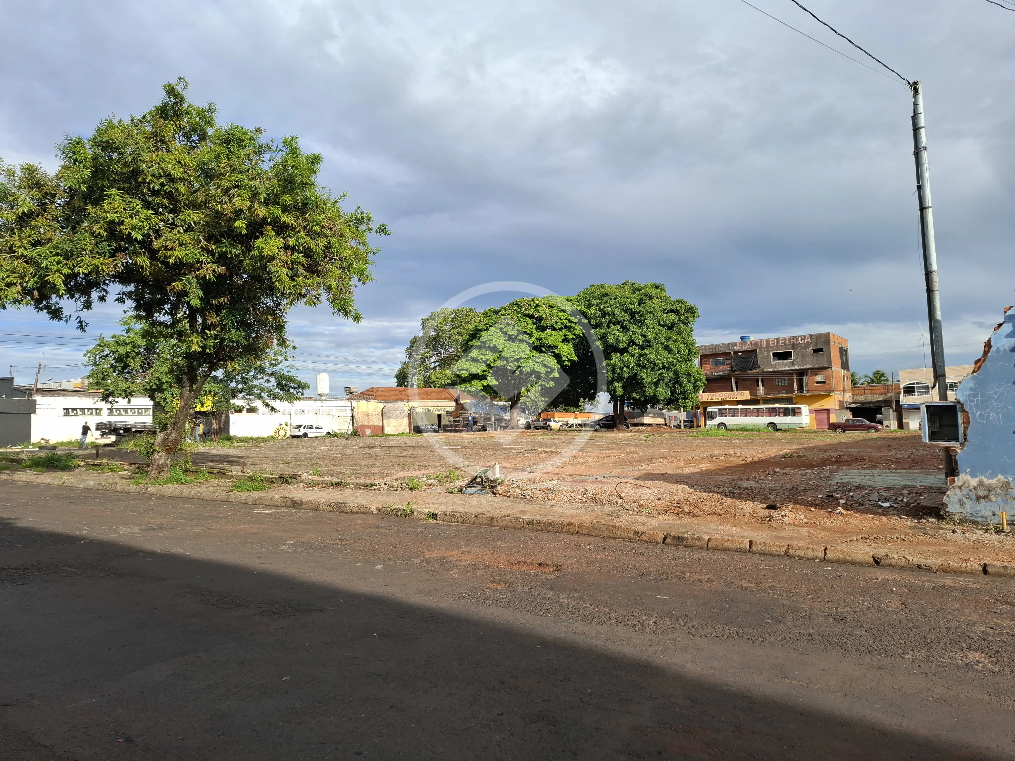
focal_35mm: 23
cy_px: 380
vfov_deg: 58.9
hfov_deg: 73.9
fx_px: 674
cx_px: 508
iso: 50
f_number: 1.8
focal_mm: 5.54
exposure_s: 1/1175
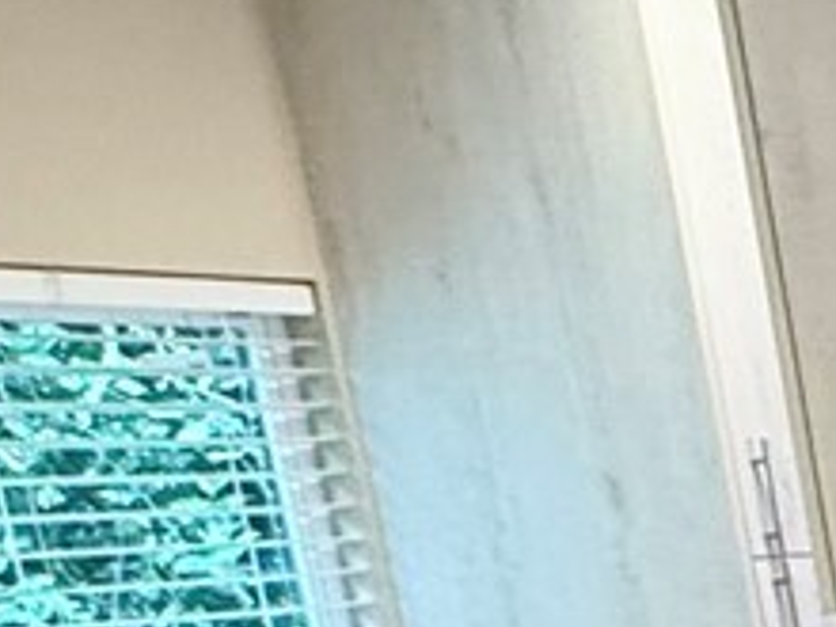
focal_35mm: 102
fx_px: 2463
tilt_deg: -13.8
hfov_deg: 14.0
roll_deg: +4.1
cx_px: 1953
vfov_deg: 13.2
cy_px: 1098
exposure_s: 1/60
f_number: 2.2
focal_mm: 2.22
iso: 250
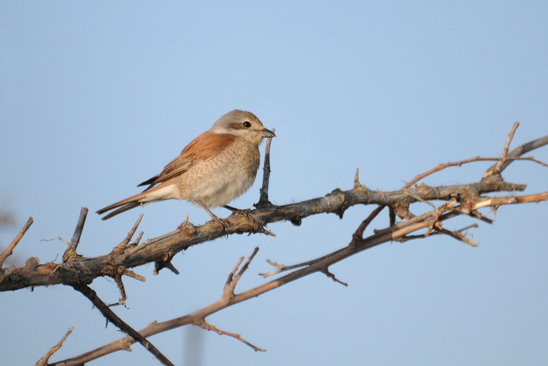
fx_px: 6849
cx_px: 274
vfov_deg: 3.1
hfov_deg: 4.6
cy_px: 183
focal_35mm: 450
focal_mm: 300
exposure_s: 1/1000
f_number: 5.6
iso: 400
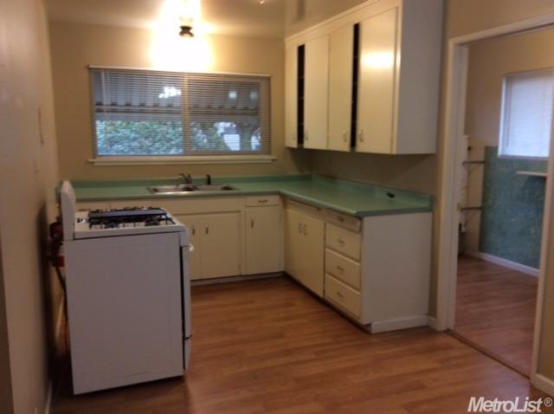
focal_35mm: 32
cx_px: 277
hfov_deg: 56.9
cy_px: 207
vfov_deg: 44.1
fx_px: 511
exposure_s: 1/24
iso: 50
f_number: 2.4
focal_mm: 3.3
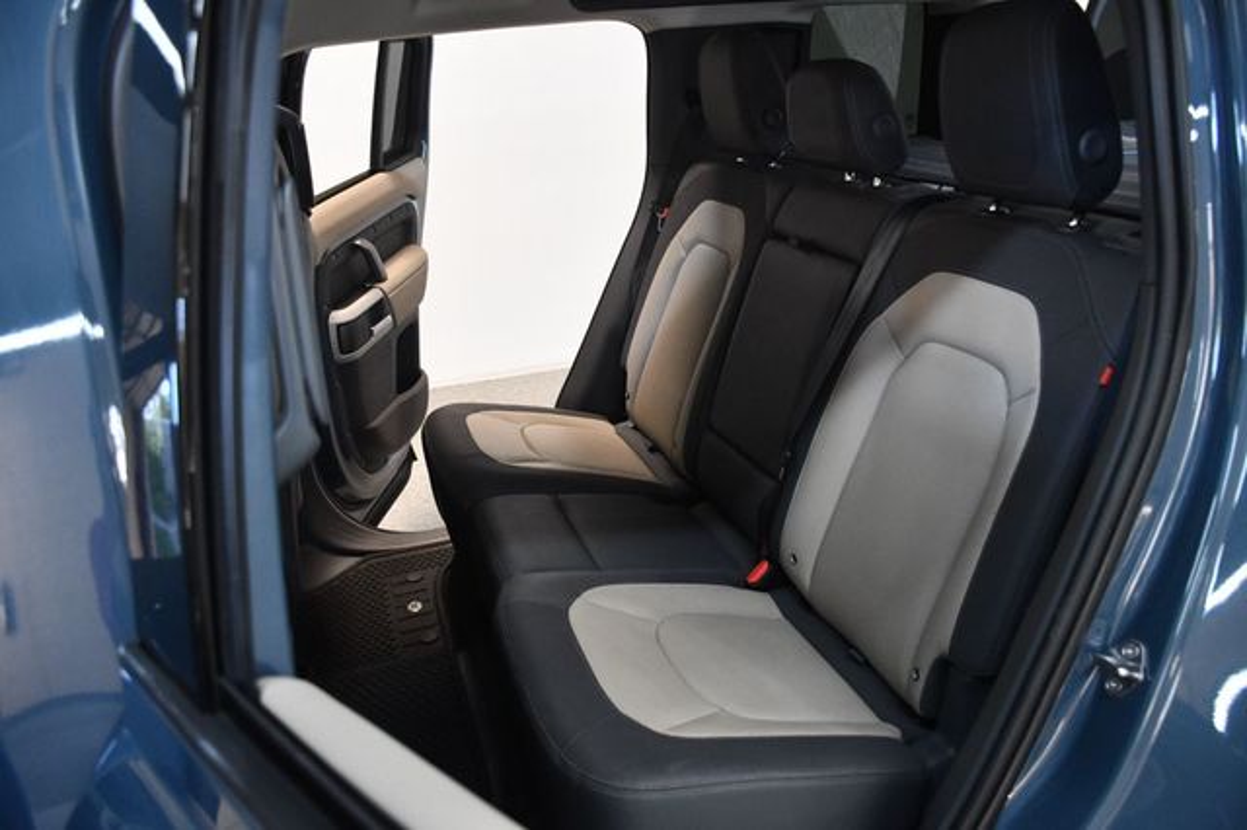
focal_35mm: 27
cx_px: 624
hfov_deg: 67.4
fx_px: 935
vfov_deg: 47.9
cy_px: 415
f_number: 3.5
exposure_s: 1/125
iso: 2800
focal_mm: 18
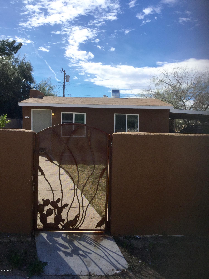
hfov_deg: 45.4
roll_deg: +0.2
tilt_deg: -3.1
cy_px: 140
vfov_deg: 58.4
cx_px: 104
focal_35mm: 31
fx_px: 250
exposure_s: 1/1664
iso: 25
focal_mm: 3.3
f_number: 2.4
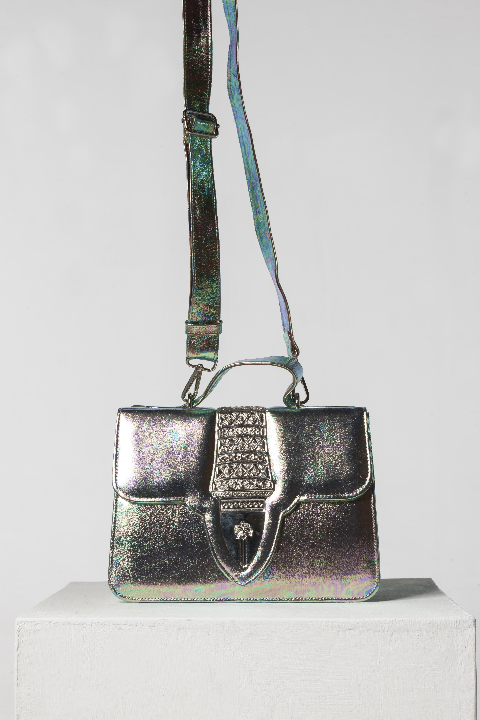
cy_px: 360
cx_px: 240
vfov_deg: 22.6
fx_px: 1800
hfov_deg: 15.2
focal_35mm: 90
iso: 100
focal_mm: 90
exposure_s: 1/160
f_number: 16
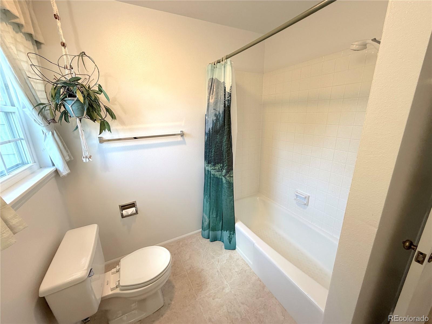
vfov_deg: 85.7
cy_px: 162
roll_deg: +1.1
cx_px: 216
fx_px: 175
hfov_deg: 102.1
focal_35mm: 14
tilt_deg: -16.9
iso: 200
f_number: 2.2
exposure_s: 1/120
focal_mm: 2.22
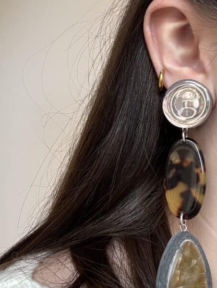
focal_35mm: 51
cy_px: 119
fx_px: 426
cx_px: 103
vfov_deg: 37.4
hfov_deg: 28.6
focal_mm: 2.69
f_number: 1.9
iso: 32
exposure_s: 1/121
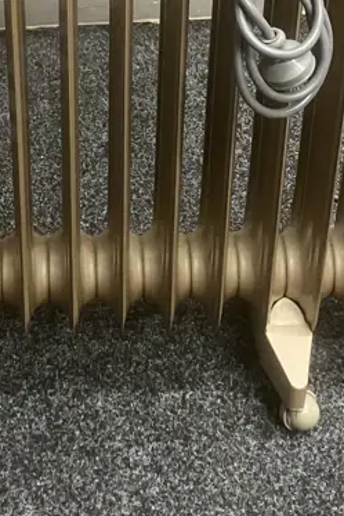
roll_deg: +0.7
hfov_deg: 16.9
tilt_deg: -30.9
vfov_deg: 24.5
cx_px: 58
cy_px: 37
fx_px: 1146
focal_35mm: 80
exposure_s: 1/33
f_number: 1.8
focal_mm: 3.99
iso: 250
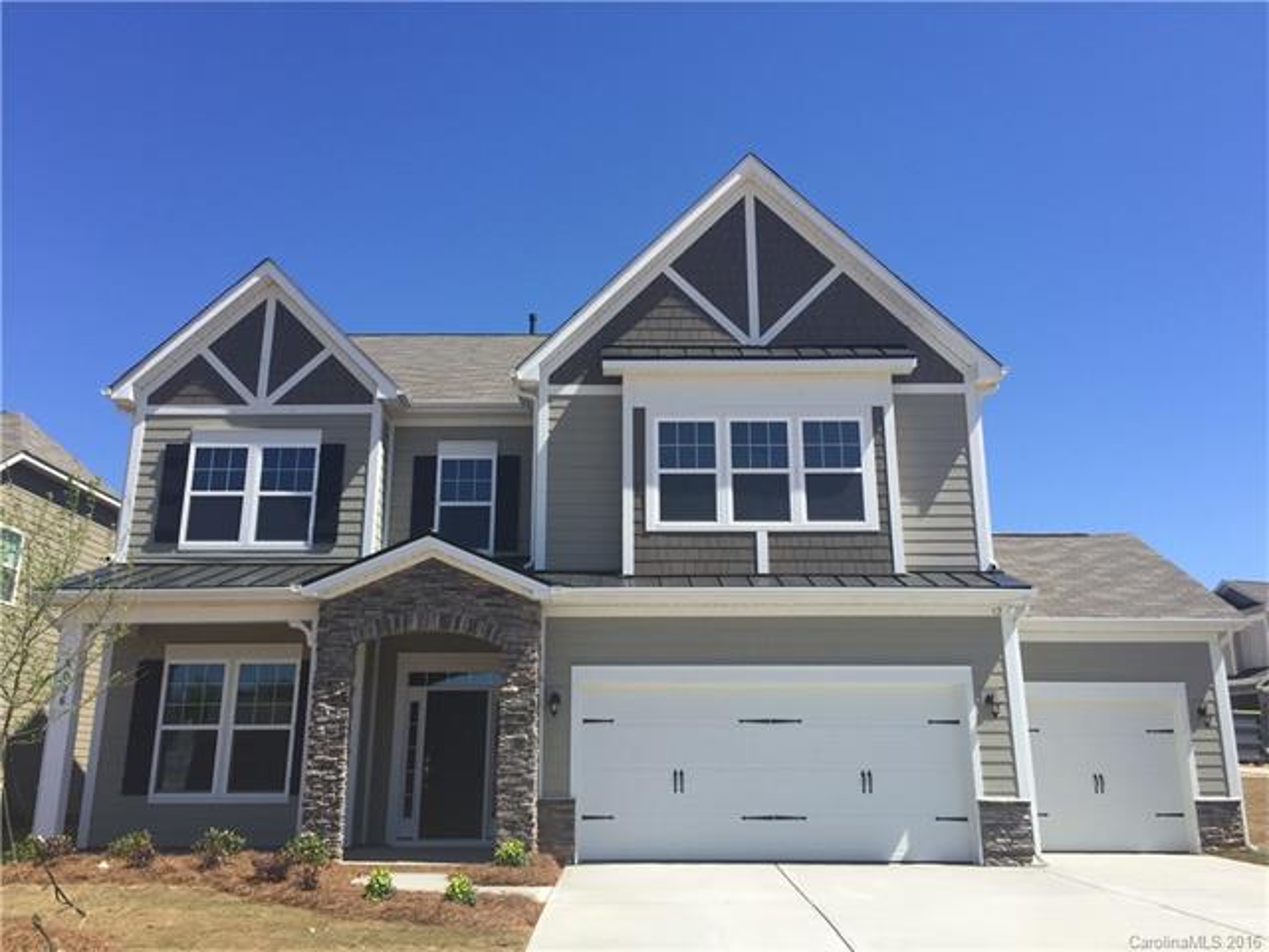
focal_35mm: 29
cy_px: 476
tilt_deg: +14.9
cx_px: 634
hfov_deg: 61.7
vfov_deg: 48.2
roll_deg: -0.1
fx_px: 1063
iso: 32
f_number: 2.2
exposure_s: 1/1582
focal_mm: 4.15
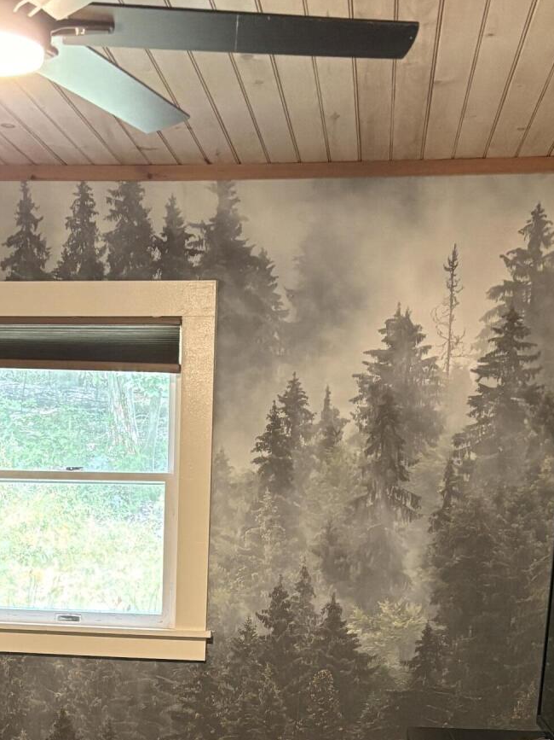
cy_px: 835
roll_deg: -0.3
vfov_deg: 28.8
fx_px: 1281
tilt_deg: -14.5
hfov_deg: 24.1
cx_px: 134
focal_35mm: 60
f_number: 1.6
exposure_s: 1/60
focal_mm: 5.96
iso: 500
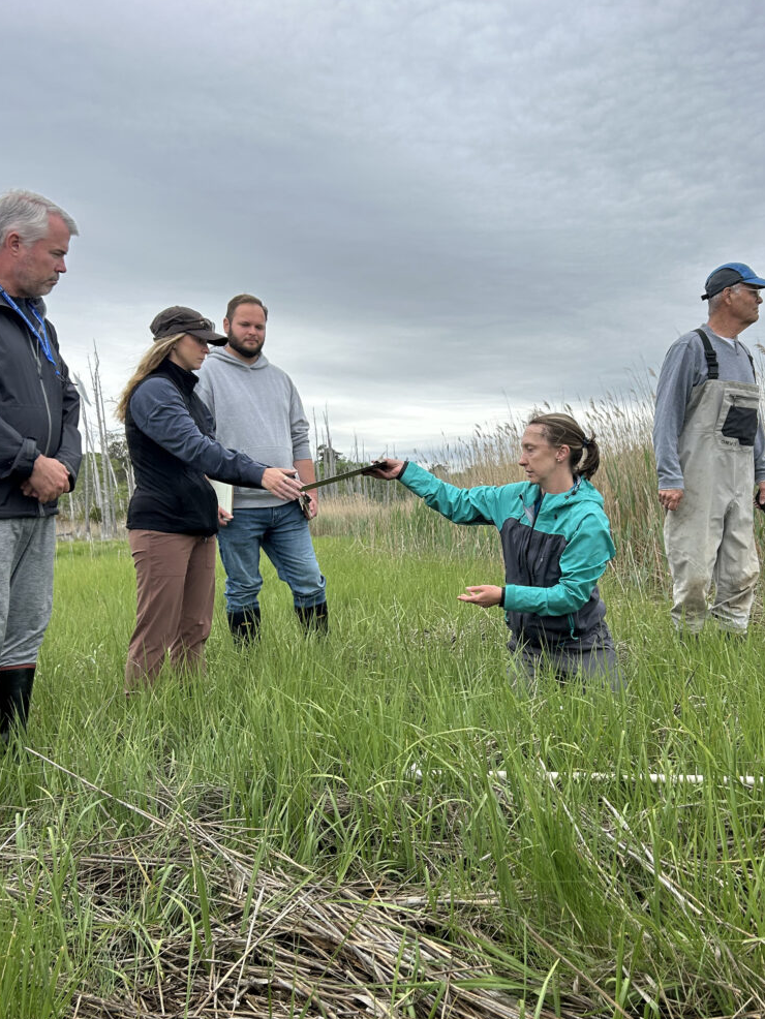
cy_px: 563
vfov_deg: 51.3
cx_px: 449
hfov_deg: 39.5
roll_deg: +1.8
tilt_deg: -1.8
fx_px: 1060
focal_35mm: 36
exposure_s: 1/2252
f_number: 1.5
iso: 50
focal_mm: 5.7
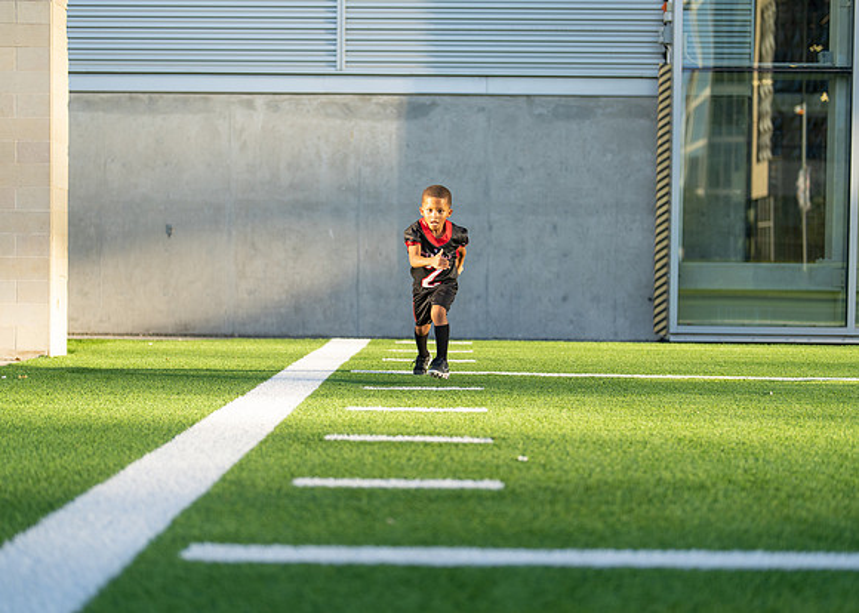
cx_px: 430
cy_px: 306
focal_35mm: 52
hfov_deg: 37.2
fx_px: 1278
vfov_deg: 27.0
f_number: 1.2
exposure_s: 1/2500
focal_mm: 50
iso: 125
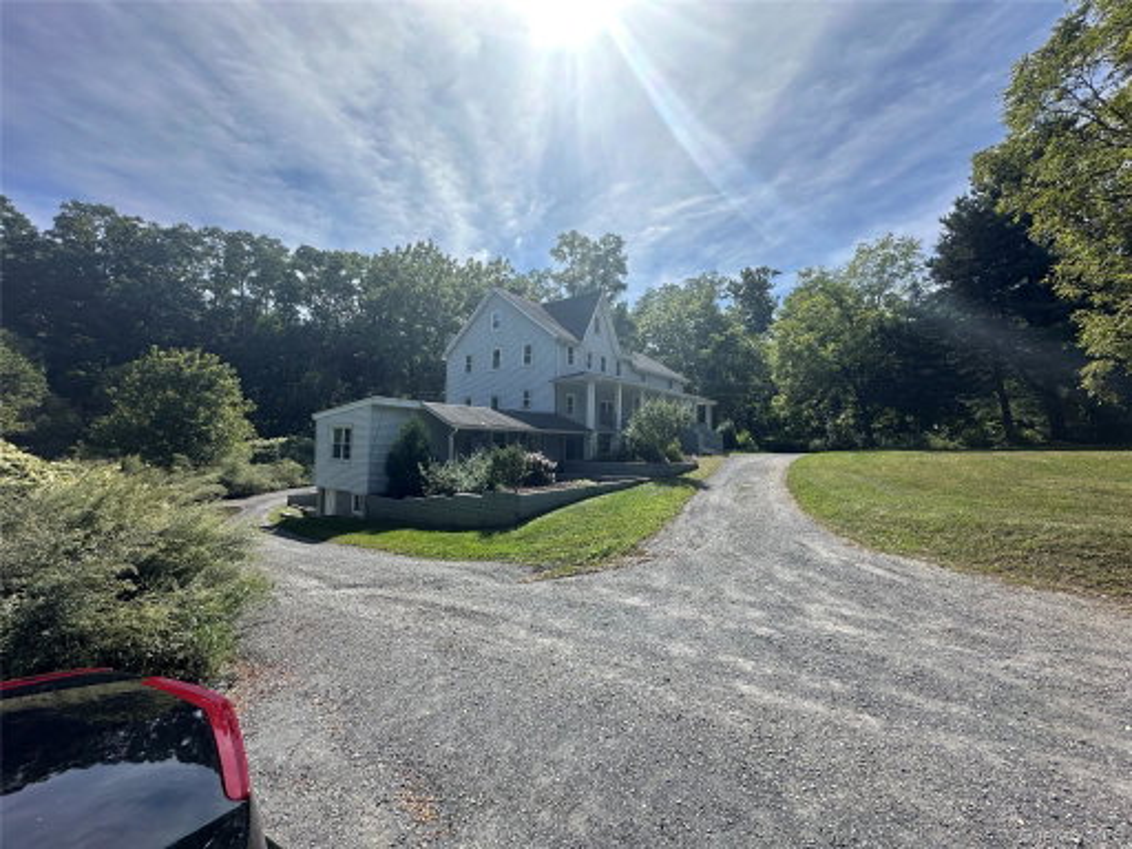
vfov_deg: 85.7
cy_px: 424
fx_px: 458
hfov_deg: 102.1
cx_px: 566
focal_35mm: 14
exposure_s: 1/1335
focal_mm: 2.22
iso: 40
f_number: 2.2
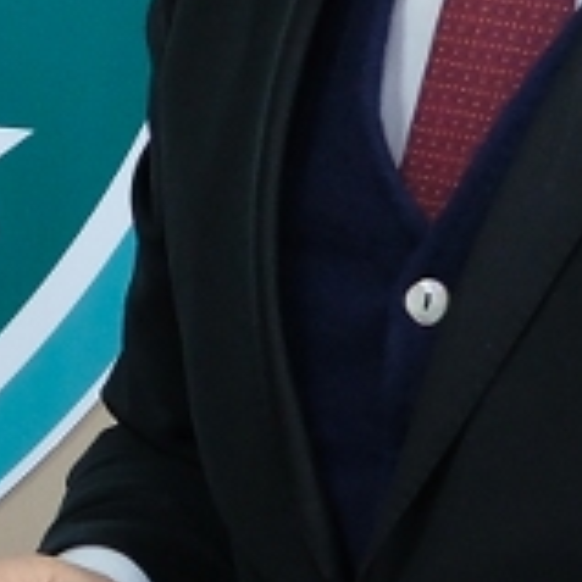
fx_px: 7228
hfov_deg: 4.6
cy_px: 139
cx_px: -337
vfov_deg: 4.6
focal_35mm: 380
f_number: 4
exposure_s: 1/52
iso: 1250
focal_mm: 29.2
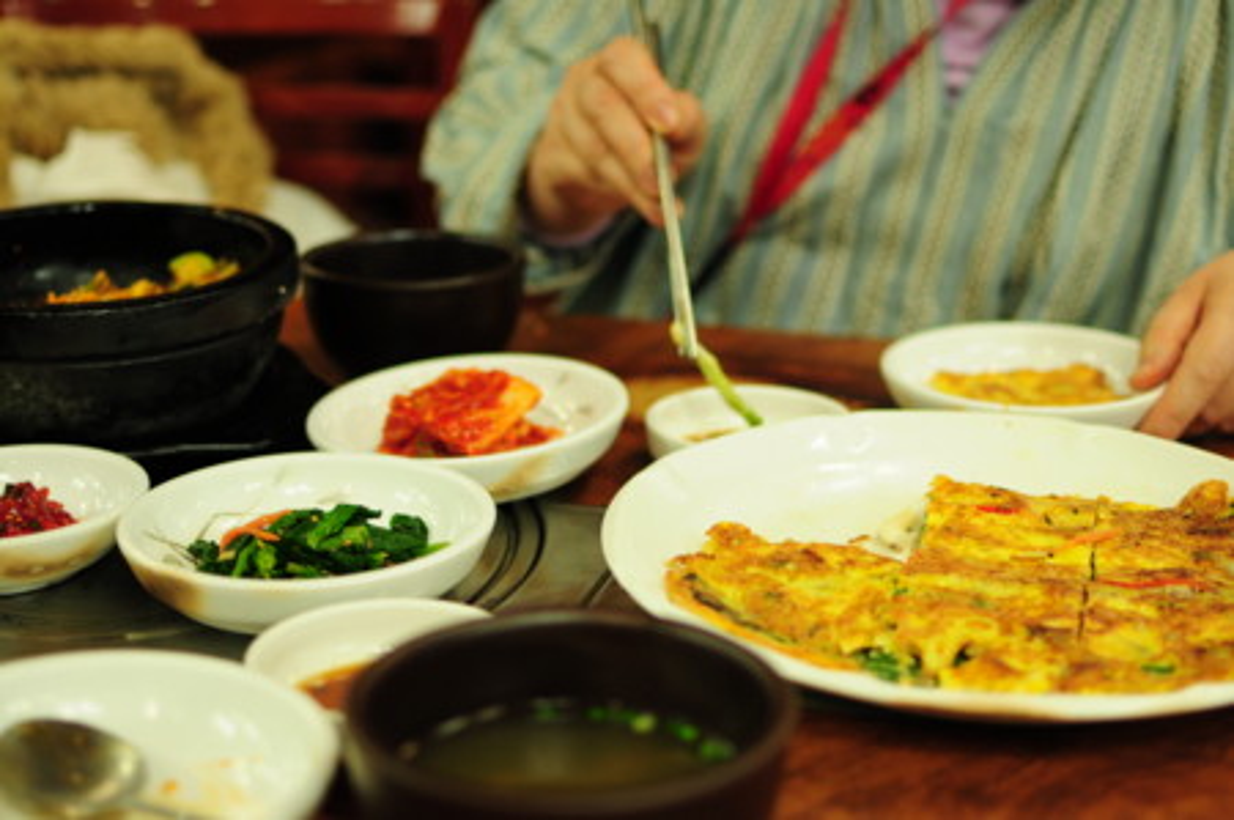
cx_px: 617
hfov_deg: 37.9
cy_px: 410
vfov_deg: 25.7
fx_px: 1798
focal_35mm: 52
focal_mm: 35
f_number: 2.2
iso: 400
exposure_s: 1/125
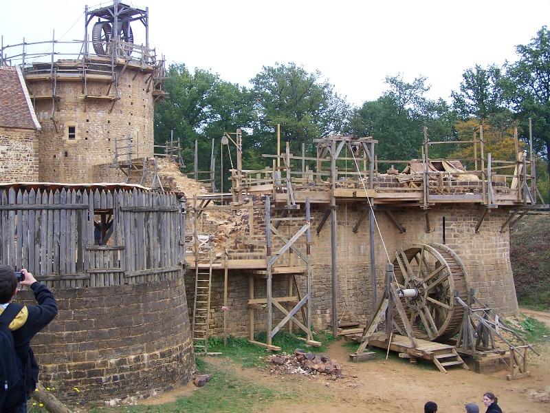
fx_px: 683
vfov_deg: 33.6
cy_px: 206
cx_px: 275
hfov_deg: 43.9
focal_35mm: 43
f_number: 2.8
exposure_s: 1/125
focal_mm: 7.1
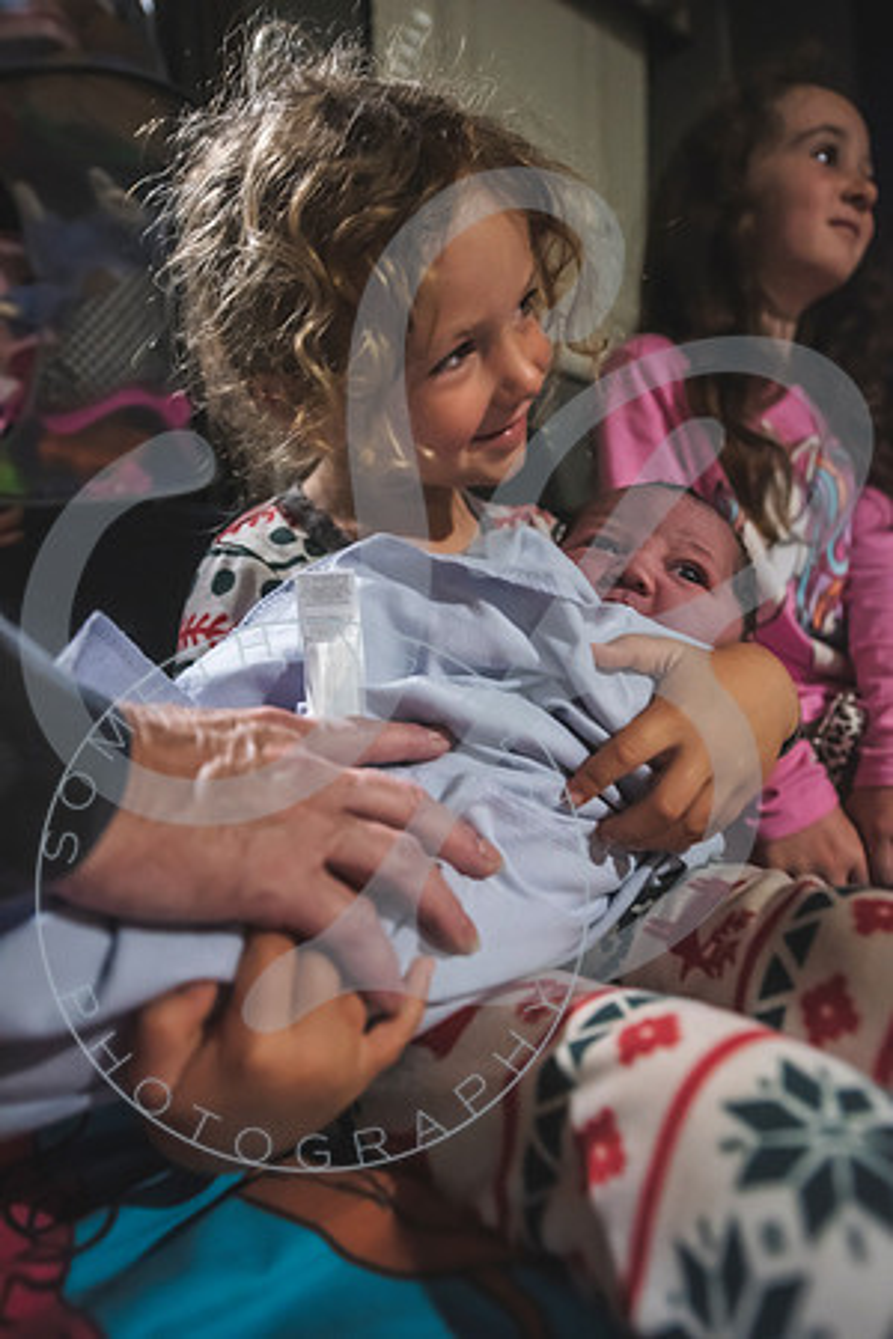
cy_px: 670
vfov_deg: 76.1
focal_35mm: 23
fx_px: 856
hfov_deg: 55.1
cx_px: 446
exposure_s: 1/60
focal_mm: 23
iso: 2000
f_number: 2.8
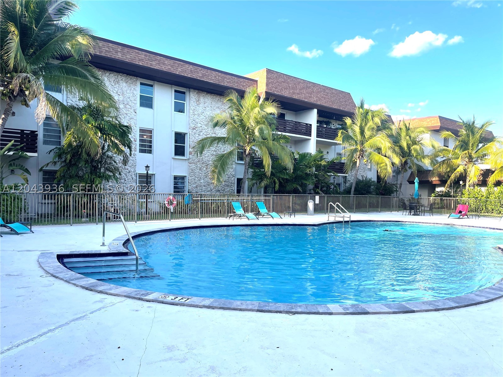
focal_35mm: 26
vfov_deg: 53.1
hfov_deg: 67.3
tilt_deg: -0.6
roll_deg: -1.5
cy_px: 188
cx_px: 252
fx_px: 378
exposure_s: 1/979
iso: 32
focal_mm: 4.2
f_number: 1.6
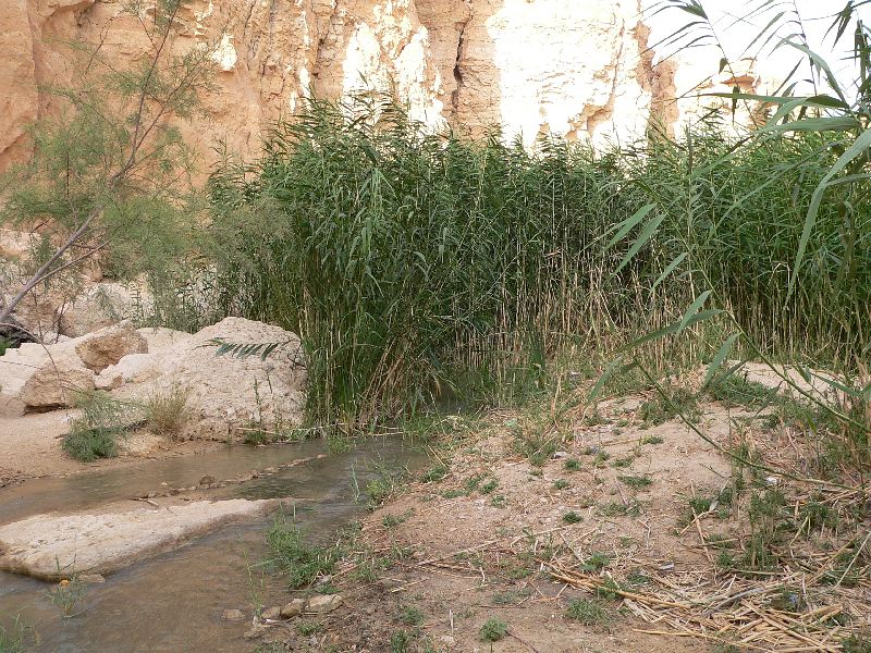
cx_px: 436
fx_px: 906
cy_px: 326
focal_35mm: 36
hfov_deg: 51.4
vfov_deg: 39.7
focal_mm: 6
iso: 80
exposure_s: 1/125
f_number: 4
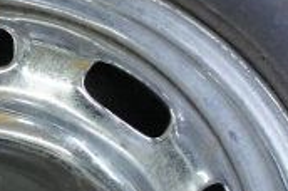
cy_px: 36
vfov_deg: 7.3
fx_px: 1501
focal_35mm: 188
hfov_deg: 10.7
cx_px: -99
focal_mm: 21
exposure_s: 1/200
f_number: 4
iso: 1600
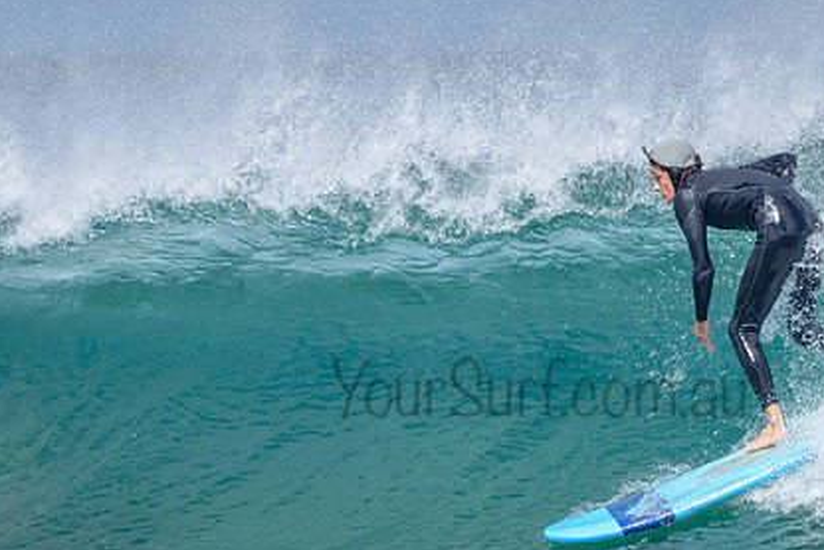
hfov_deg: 2.4
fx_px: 19560
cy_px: 338
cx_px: 566
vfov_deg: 1.6
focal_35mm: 854
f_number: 5.6
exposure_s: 1/2000
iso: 280
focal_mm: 500
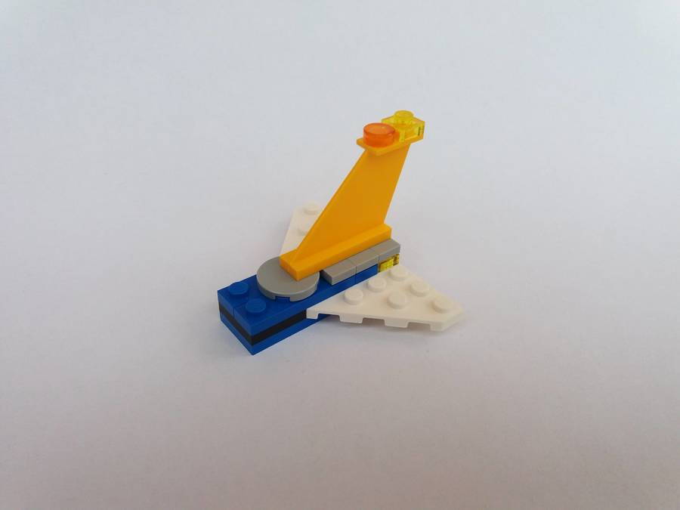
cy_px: 255
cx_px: 340
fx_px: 550
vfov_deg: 49.7
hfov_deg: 63.4
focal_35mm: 28
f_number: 1.9
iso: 64
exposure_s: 1/312
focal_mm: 3.7
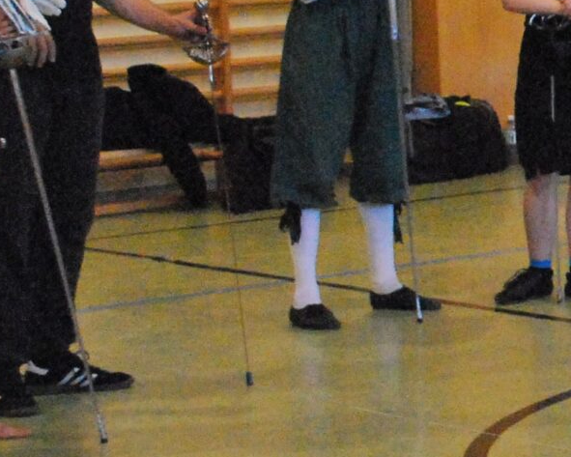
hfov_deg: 10.2
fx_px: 2890
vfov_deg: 9.0
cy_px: -53
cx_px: 1213
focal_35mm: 171
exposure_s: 1/160
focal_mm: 28
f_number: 6.3
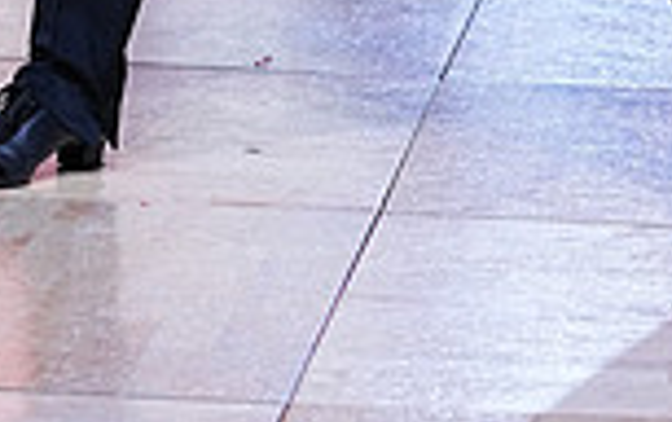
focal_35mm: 286
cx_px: 77
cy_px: -760
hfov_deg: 7.3
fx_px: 5244
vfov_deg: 4.5
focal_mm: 74
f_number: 4
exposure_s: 1/500
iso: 1250
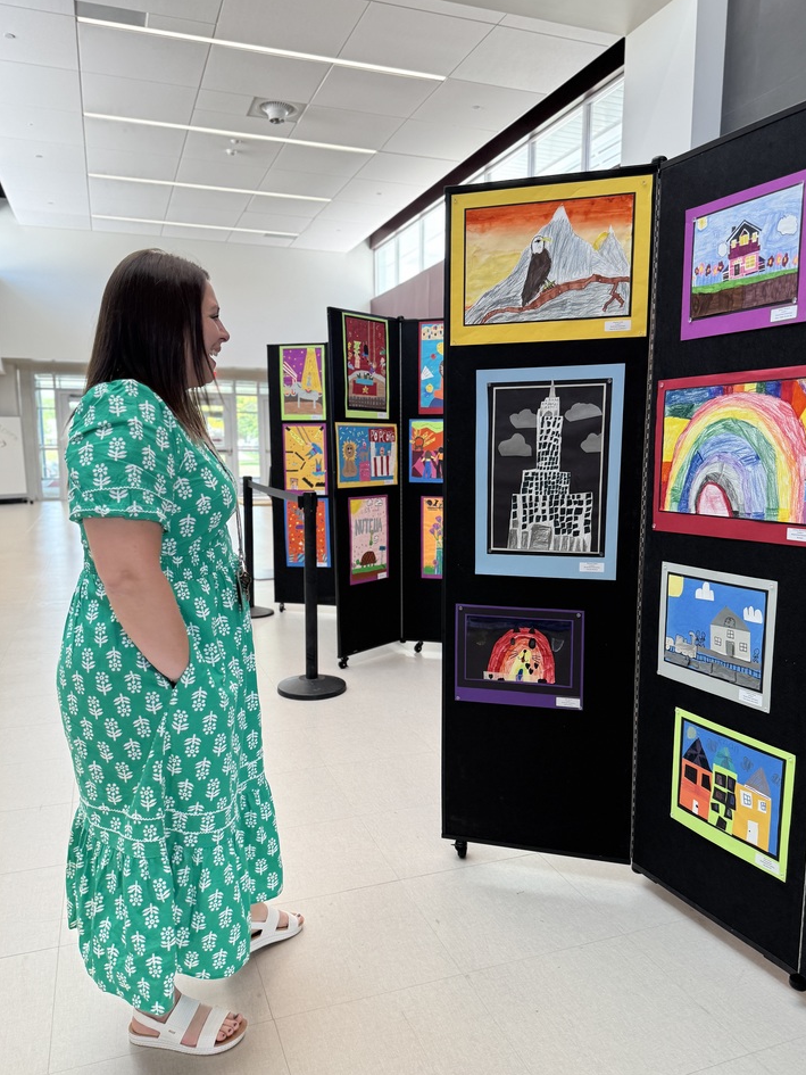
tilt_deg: -10.3
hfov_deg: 53.1
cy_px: 577
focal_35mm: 26
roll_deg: +0.0
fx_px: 807
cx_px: 416
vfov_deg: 67.2
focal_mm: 6.76
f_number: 1.78
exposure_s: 1/120
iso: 100
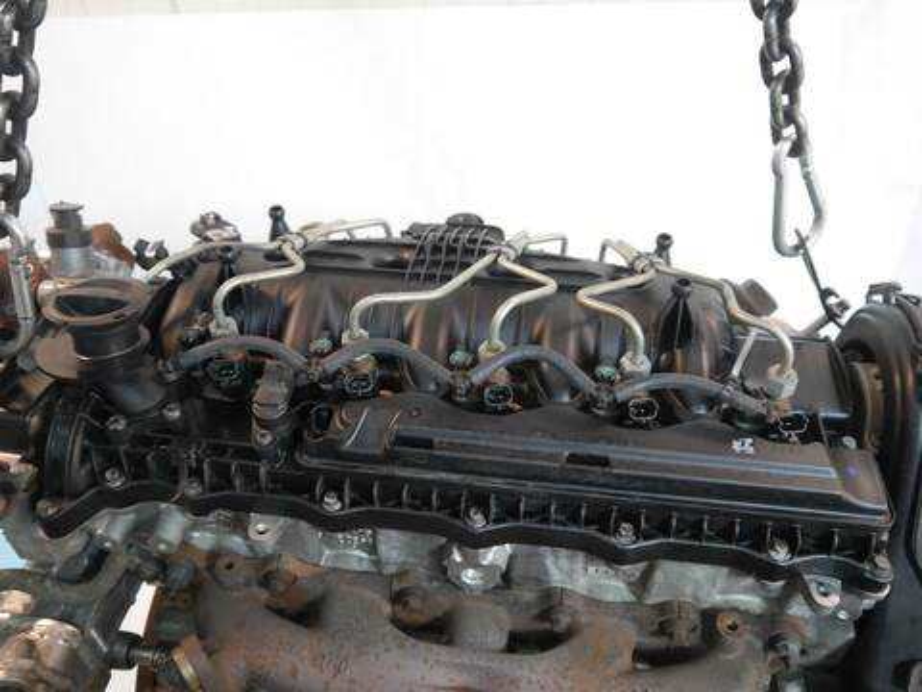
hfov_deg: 63.4
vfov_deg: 49.7
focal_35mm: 28
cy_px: 346
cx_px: 461
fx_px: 746
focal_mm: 14
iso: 1250
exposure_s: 1/125
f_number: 3.5
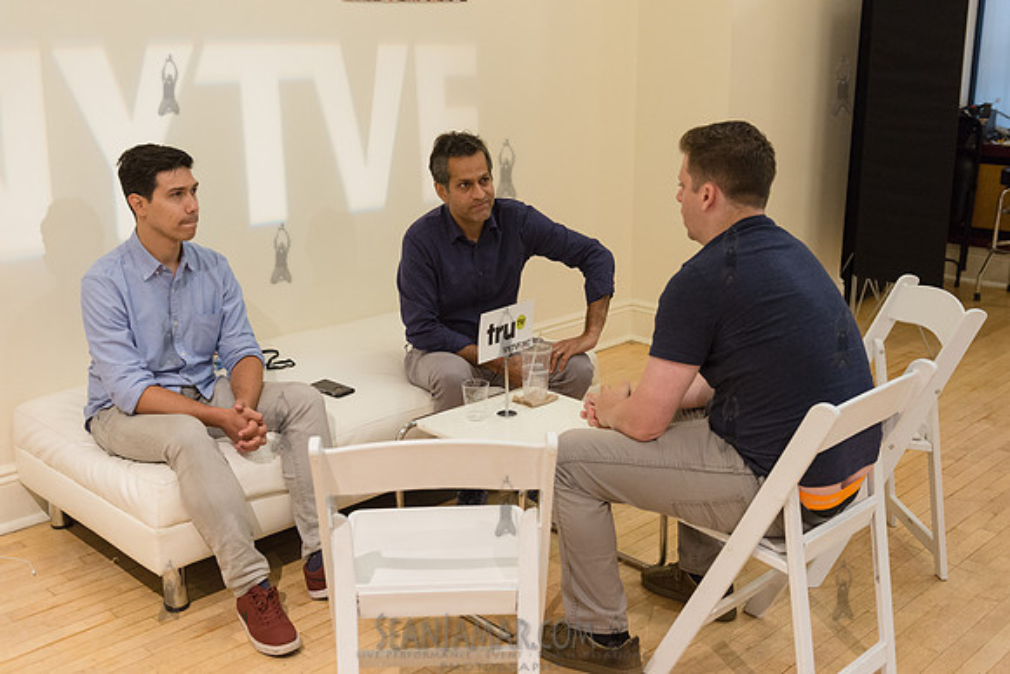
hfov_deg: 50.7
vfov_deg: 35.1
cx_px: 505
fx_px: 1066
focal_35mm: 38
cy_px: 337
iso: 2500
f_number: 4
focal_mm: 38
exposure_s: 1/160
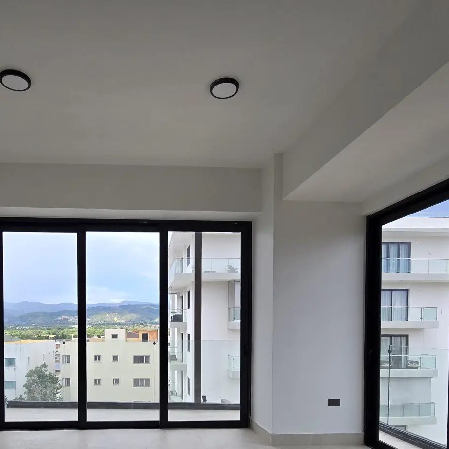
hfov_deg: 63.8
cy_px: 342
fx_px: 352
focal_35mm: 24
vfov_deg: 61.1
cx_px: 159
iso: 50
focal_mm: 2.2
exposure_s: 1/832
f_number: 2.2
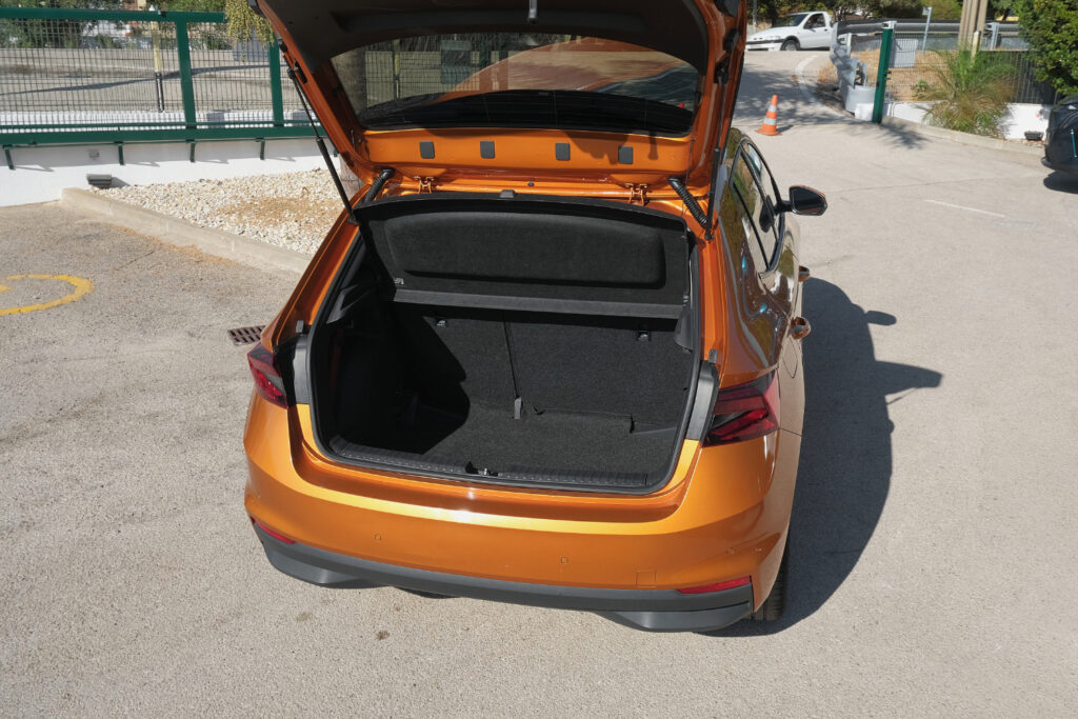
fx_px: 928
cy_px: 360
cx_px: 539
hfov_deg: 60.3
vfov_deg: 42.3
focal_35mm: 31
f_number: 9
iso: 160
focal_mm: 20.9
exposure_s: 1/200
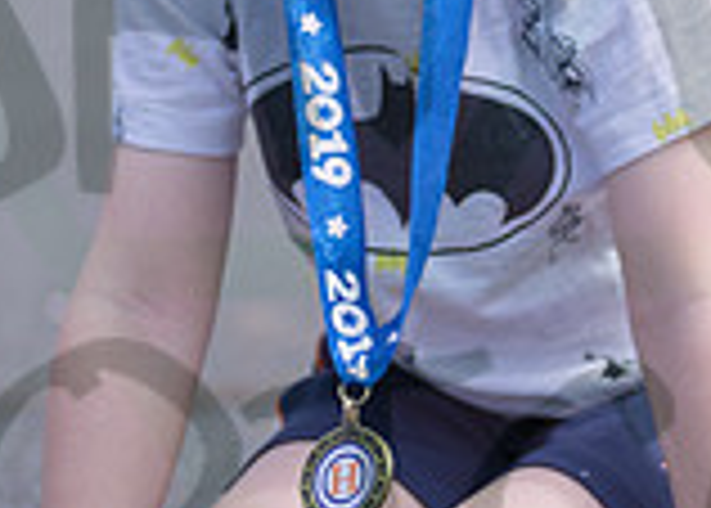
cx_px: 358
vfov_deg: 3.1
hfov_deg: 4.4
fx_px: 9313
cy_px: -38
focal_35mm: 461
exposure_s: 1/1250
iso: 100
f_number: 2.8
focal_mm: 120
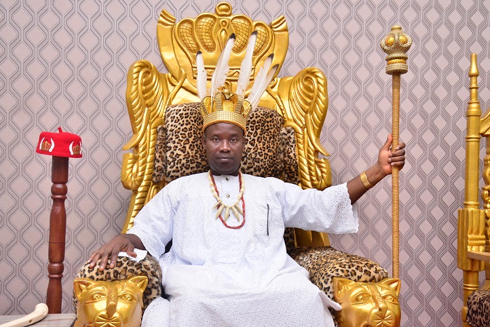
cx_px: 246
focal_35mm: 46
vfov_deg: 29.3
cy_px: 161
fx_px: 626
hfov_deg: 42.7
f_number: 5
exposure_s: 1/100
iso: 1600
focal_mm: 30
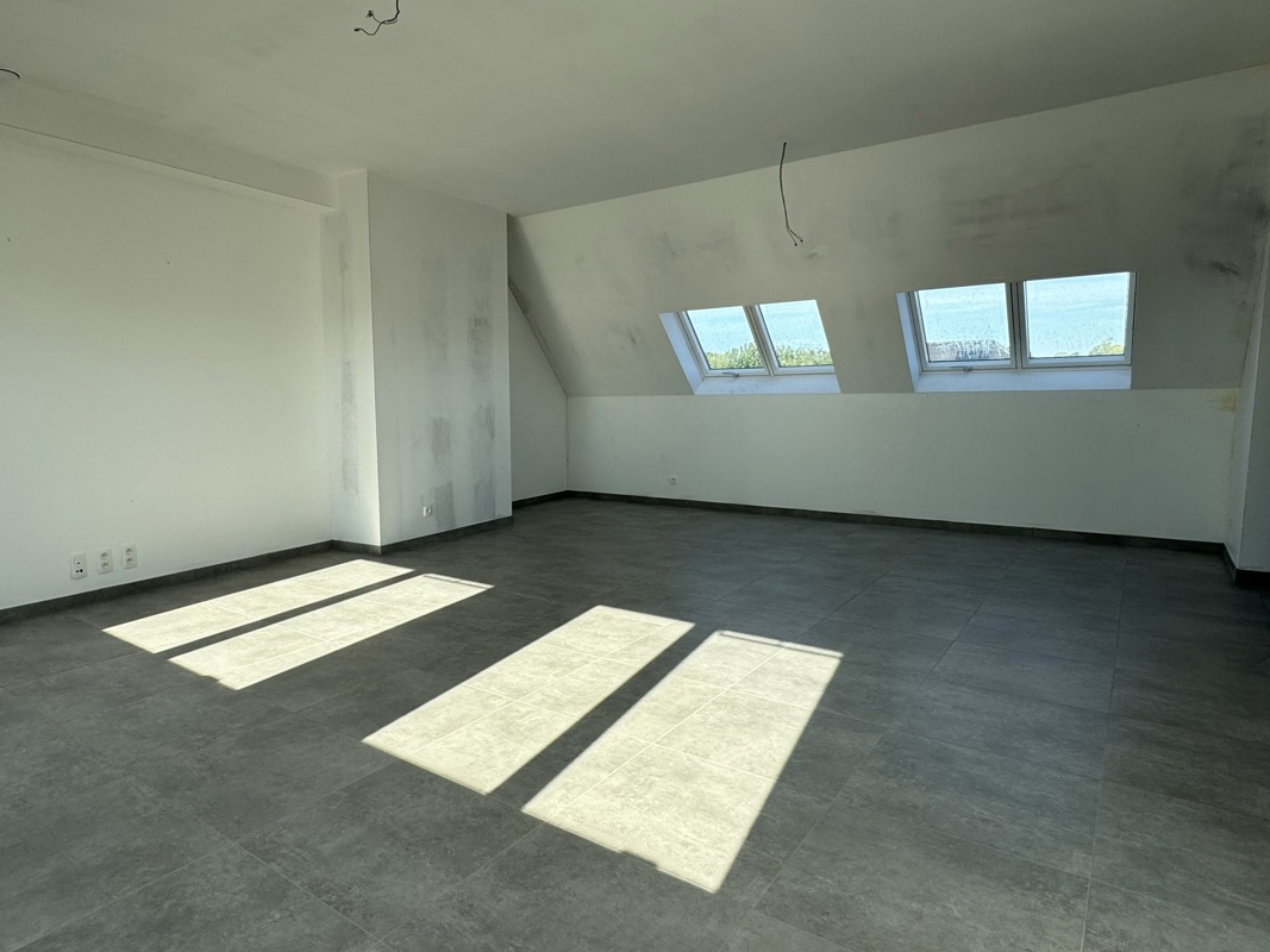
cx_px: 520
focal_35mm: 21
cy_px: 488
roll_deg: +1.5
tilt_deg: -6.8
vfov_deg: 63.4
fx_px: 770
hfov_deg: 78.3
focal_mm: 2.22
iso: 40
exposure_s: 1/556
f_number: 2.2
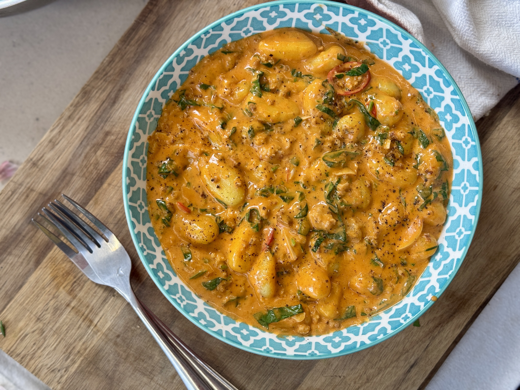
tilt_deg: -87.9
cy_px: 195
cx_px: 260
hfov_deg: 39.7
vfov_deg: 30.3
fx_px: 721
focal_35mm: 48
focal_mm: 6.76
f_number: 1.78
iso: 80
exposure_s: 1/100
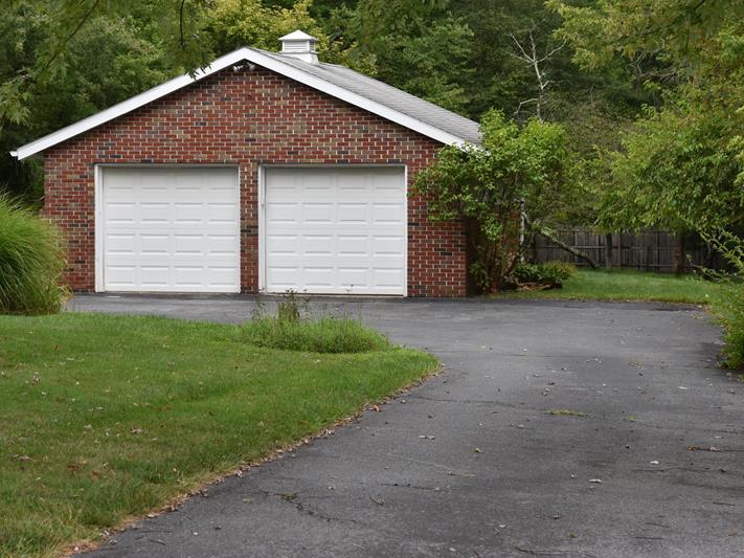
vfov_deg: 16.2
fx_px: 1956
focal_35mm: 91
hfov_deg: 21.5
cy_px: 196
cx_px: 300
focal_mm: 62
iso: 1000
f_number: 5.6
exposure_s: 1/500
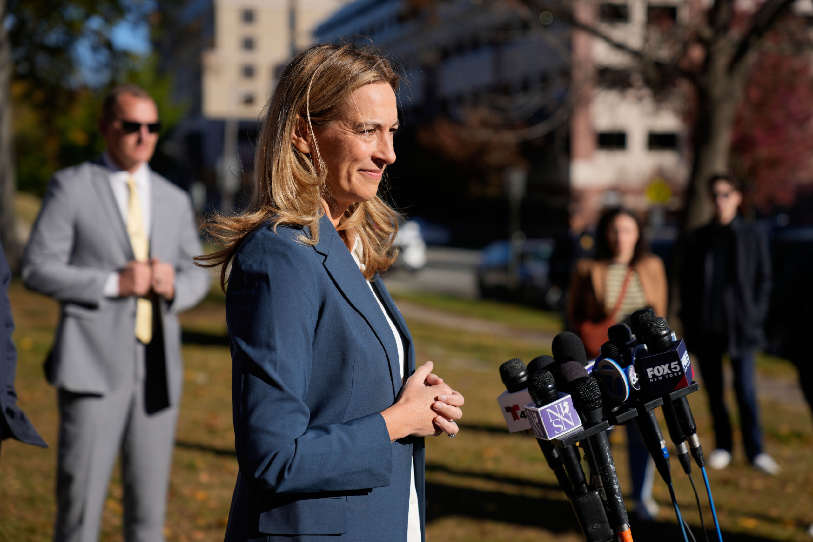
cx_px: 406
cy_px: 271
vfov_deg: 19.5
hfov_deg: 28.8
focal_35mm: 70
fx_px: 1581
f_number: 2.8
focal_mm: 70
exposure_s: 1/3200
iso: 100
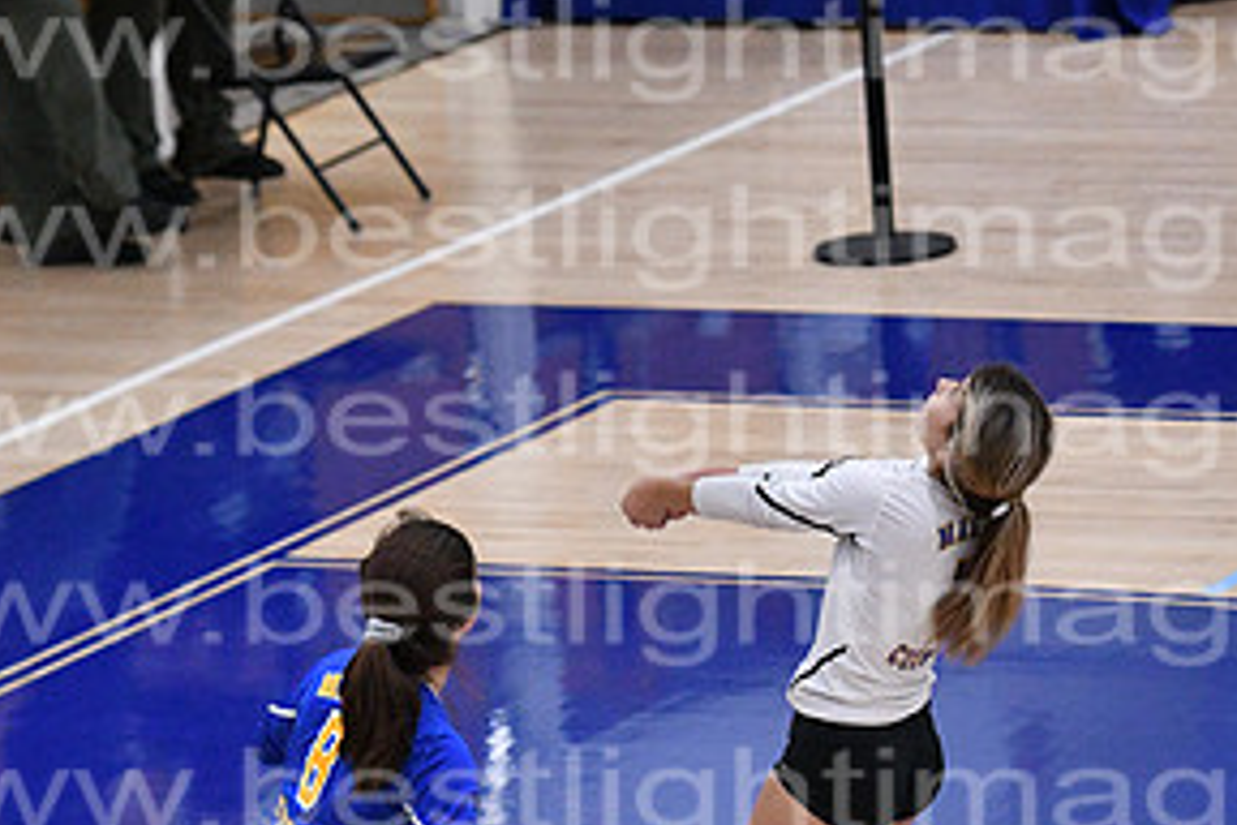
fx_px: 12060
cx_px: 812
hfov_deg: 5.9
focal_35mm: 351
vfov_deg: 3.9
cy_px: 707
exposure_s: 1/1250
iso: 6400
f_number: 3.2
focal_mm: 116
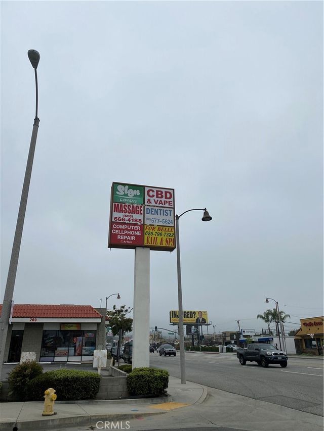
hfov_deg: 53.1
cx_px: 162
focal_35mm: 26
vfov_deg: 67.3
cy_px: 216
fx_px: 324
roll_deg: +0.5
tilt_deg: +21.4
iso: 32
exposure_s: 1/3040
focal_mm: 4.25
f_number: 1.8
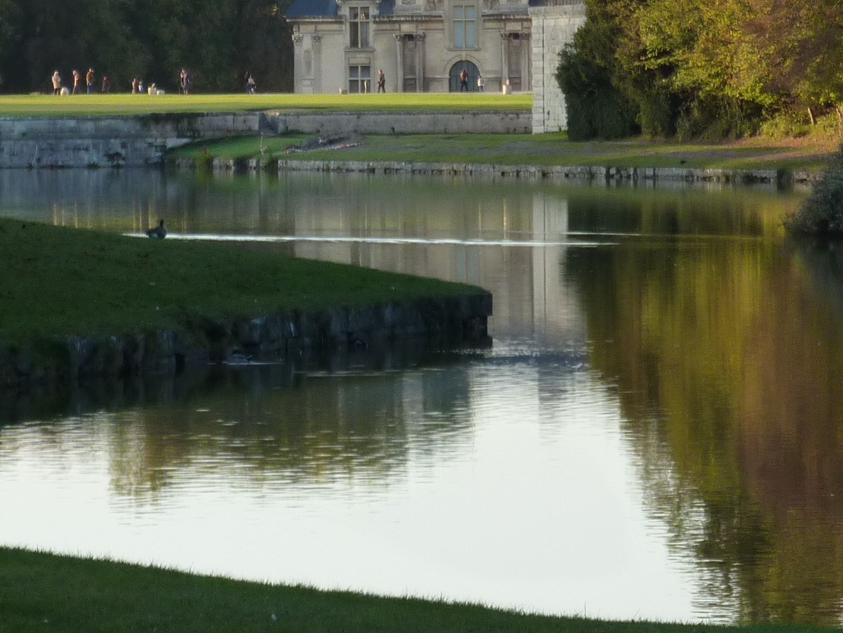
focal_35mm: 280
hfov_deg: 7.1
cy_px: 53
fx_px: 6820
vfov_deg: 5.3
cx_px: 239
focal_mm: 19.5
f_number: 4.4
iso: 125
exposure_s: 1/80
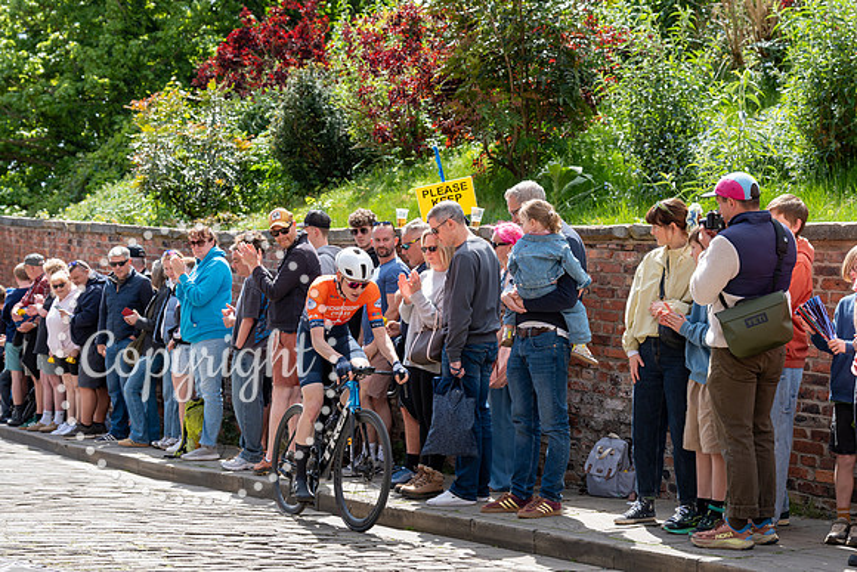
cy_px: 286
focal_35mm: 70
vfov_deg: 19.5
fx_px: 1667
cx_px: 428
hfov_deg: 28.8
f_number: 5
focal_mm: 70
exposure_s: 1/1000
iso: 500
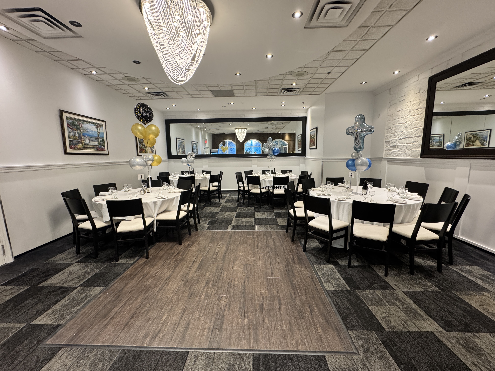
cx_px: 248
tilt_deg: -9.0
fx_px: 200
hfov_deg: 102.1
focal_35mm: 14
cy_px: 186
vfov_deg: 85.7
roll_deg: +1.3
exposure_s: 1/60
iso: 320
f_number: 2.2
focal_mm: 2.22
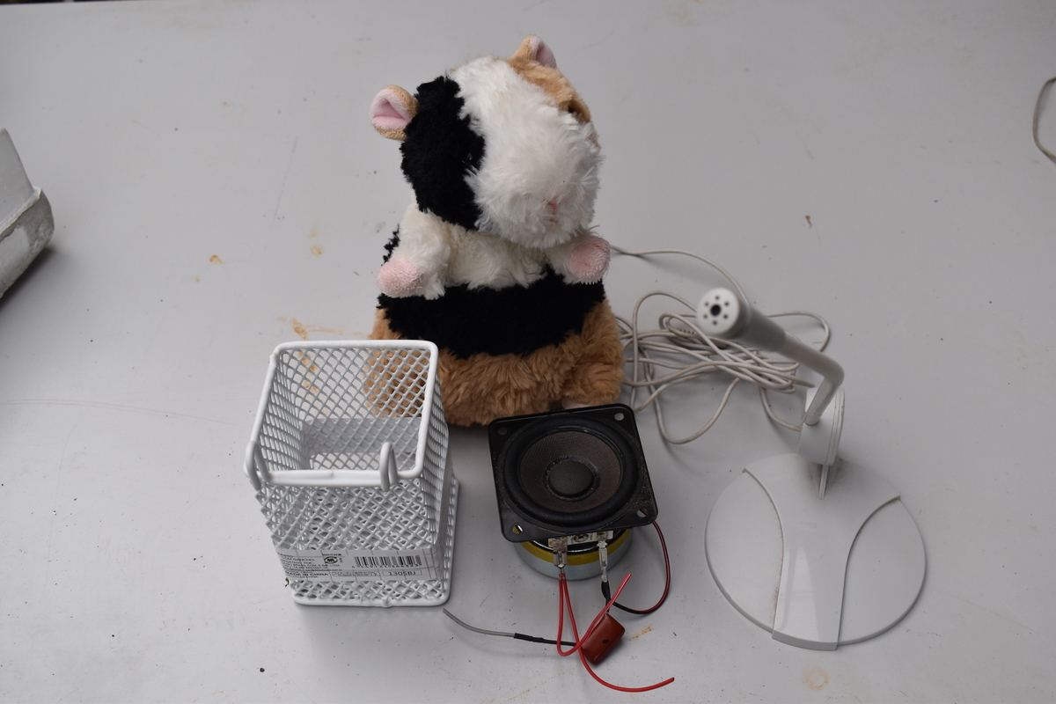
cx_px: 528
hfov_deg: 51.3
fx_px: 1100
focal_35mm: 38
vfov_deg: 35.5
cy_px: 352
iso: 400
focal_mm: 25
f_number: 7.1
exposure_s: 1/200
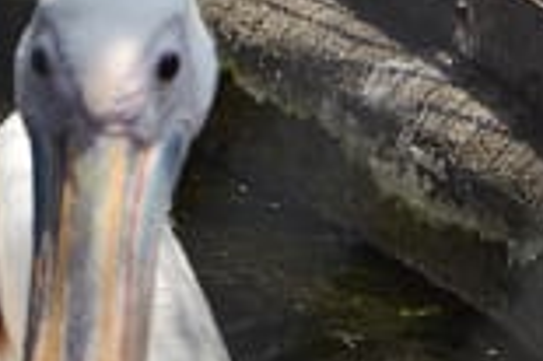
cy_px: 379
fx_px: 7866
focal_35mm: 522
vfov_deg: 2.6
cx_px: -173
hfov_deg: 3.9
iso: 800
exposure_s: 1/3200
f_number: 5.3
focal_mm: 85
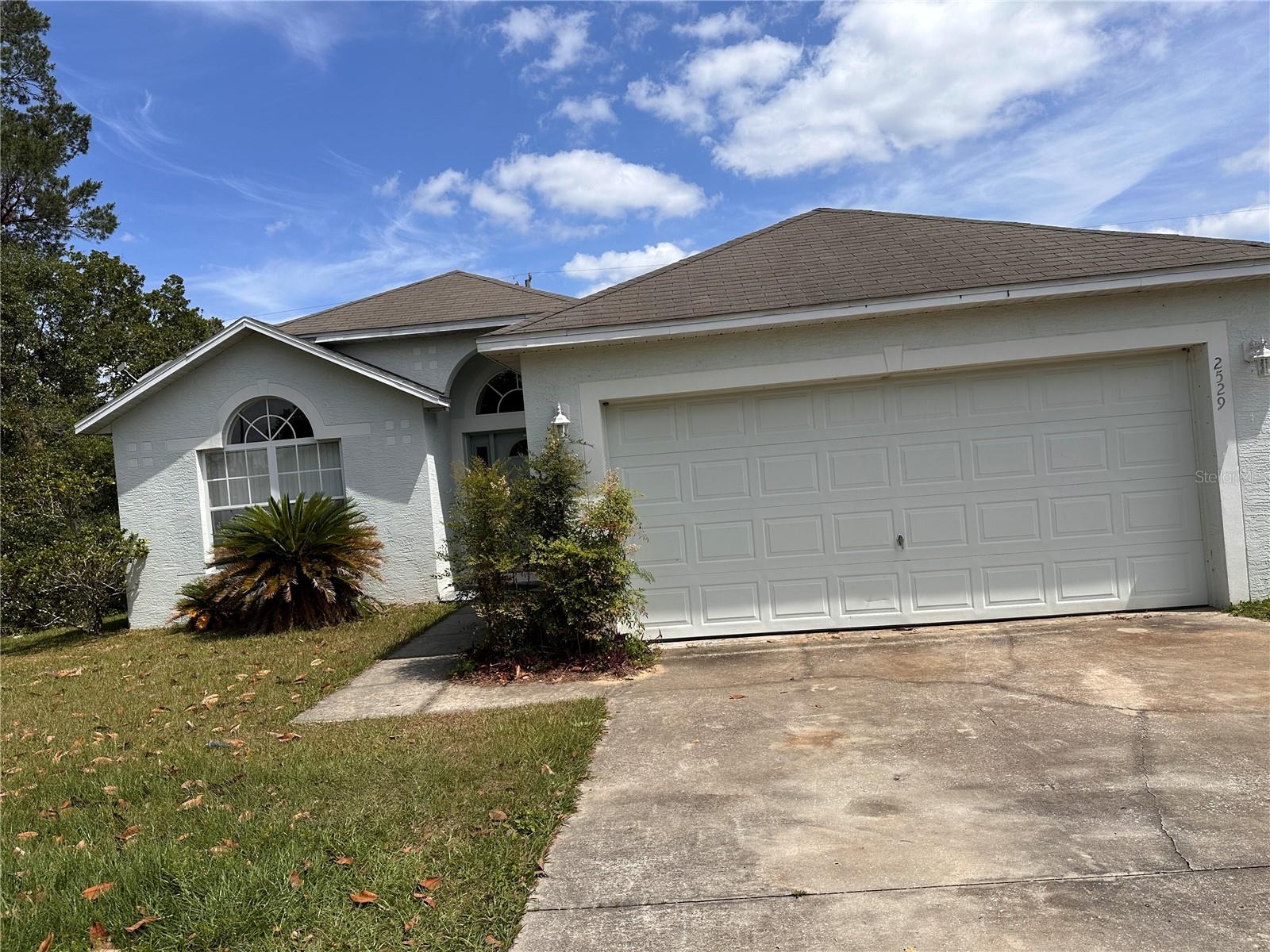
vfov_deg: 56.8
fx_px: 881
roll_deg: +4.3
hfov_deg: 71.6
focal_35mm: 24
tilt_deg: -0.1
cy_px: 476
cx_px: 635
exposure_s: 1/5848
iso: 80
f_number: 1.78
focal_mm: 6.86
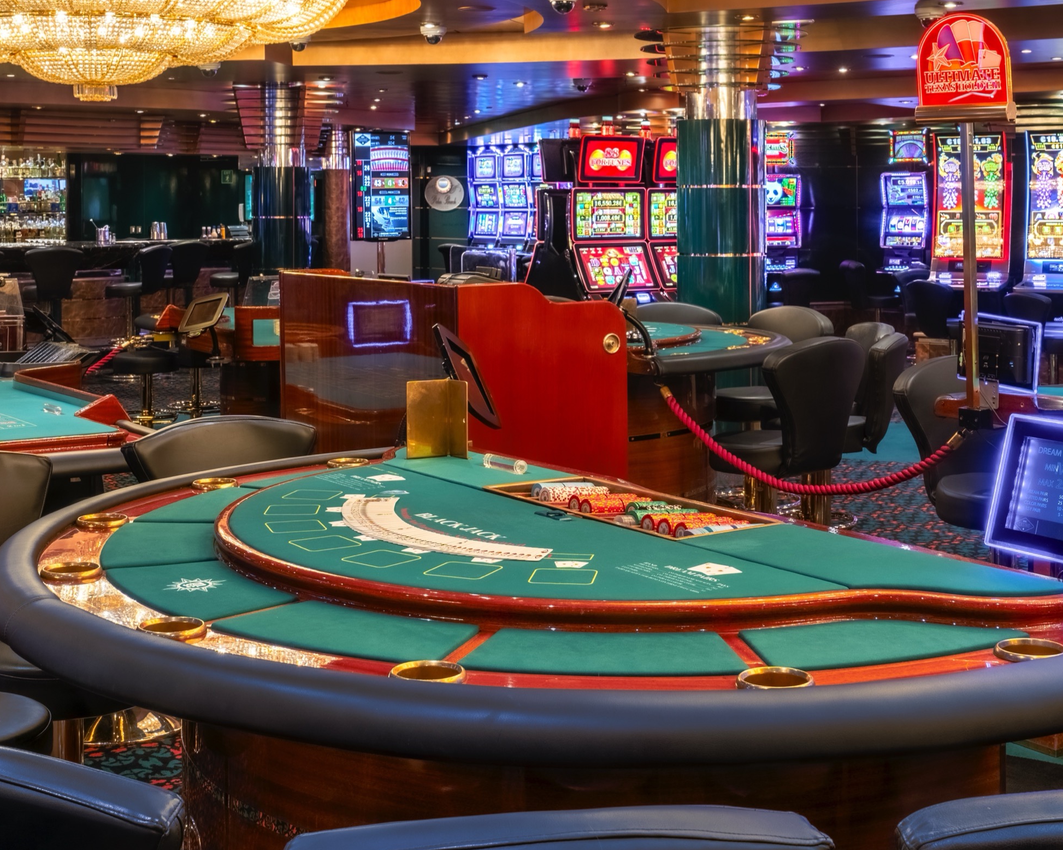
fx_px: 1699
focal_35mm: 54
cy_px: 209
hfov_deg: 34.7
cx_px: 528
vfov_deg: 27.7
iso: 200
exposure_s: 1/15
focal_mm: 28
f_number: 11
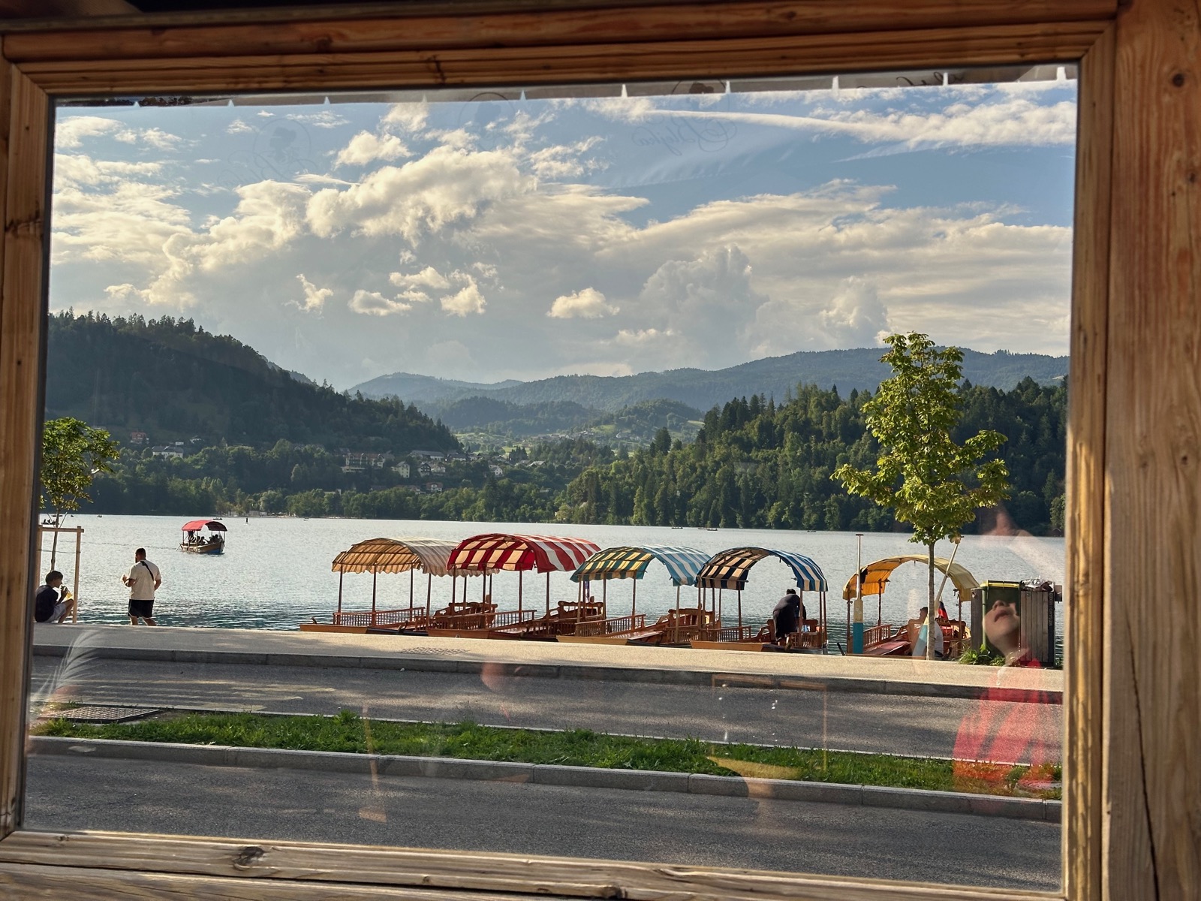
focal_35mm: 48
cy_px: 450
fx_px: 1665
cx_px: 600
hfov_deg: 39.7
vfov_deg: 30.3
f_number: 1.78
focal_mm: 6.86
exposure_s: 1/1848
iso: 64
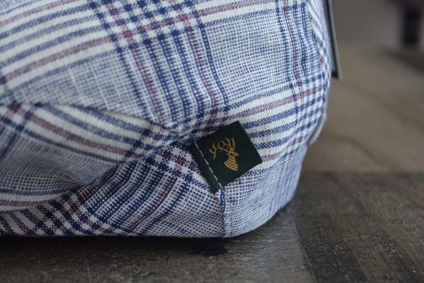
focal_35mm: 60
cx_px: 212
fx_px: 707
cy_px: 142
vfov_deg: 22.6
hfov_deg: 33.4
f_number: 5.3
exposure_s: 1/60
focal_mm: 40
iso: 640
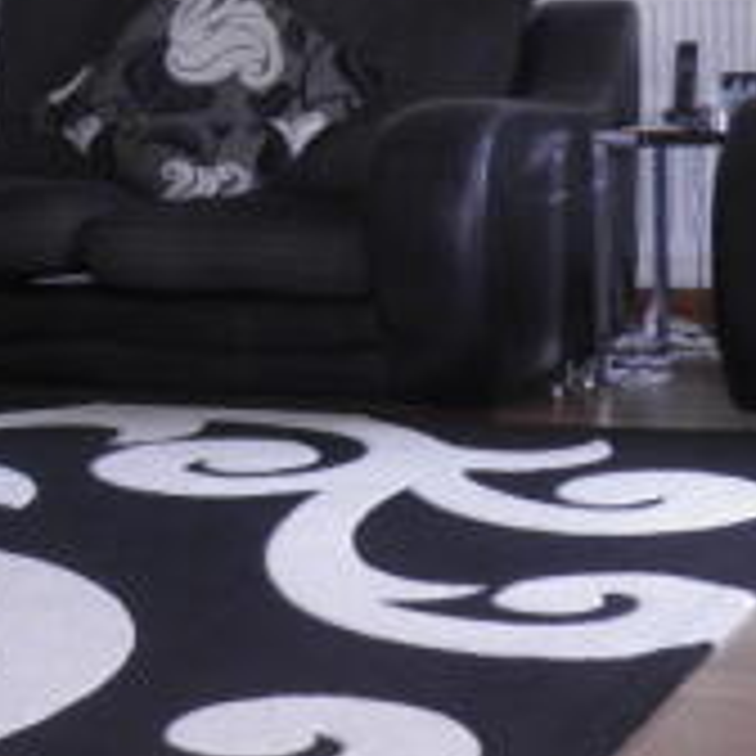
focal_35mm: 92
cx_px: -155
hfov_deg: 17.9
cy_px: 407
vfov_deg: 18.9
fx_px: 2273
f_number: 3
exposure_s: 1/40
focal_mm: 5.5
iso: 100
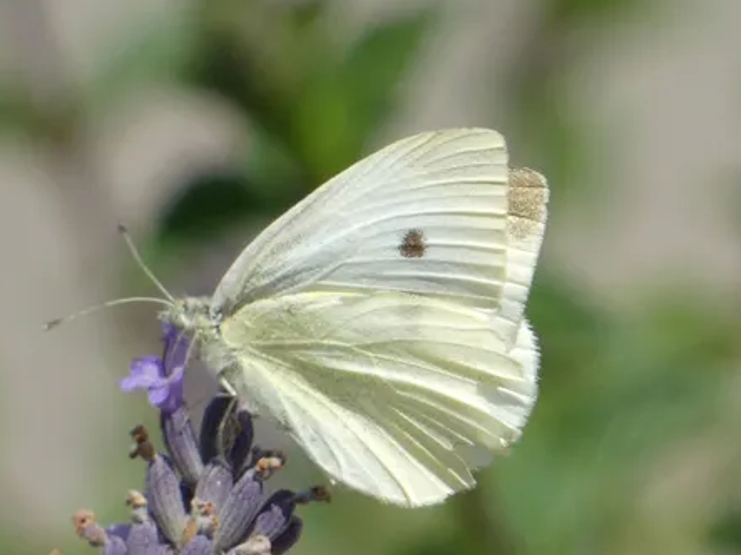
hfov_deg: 2.0
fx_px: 21058
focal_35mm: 984
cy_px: 354
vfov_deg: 1.5
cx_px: 323
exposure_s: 1/400
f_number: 5.6
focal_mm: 121.9
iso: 80
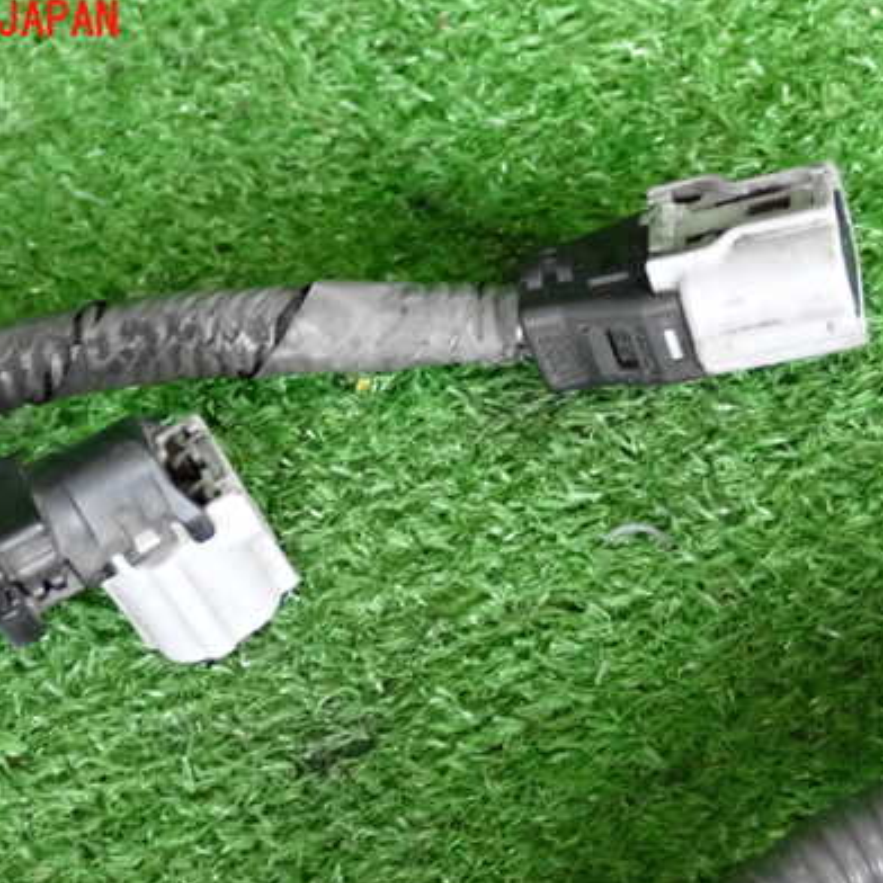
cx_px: 385
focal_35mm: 73
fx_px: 2107
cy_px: 500
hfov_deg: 23.7
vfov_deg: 23.7
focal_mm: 9.65
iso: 3200
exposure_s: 1/160
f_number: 3.3
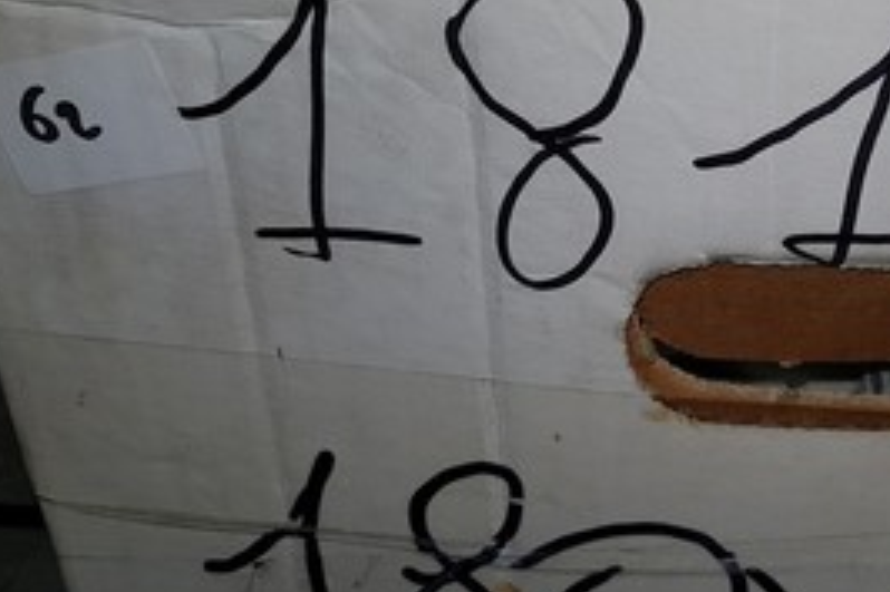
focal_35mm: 61
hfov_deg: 31.2
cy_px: 214
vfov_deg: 22.2
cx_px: 820
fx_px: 1507
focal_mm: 4.2
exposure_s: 1/311
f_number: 1.7
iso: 40
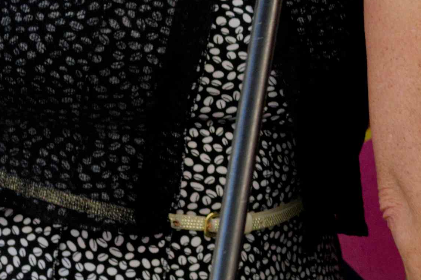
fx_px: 2442
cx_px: 820
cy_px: -155
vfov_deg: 6.5
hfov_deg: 9.3
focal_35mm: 209
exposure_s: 1/60
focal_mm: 40
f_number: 5.6
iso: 1250
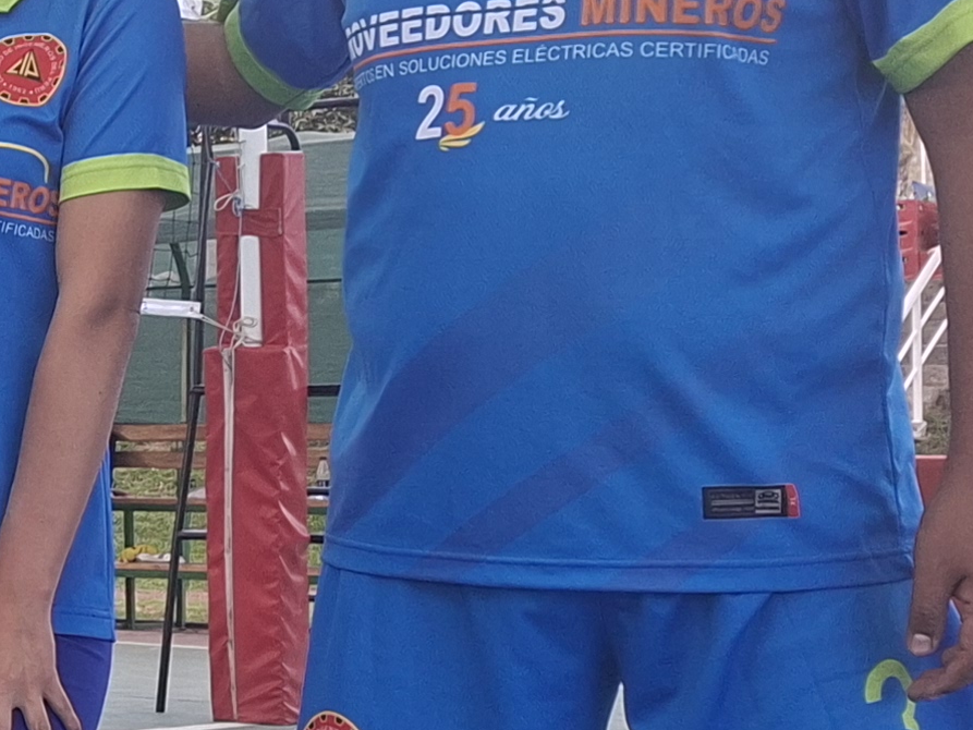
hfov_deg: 16.0
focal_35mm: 103
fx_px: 2896
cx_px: -811
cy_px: 366
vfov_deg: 14.4
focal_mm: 5.54
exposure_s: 1/120
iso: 80
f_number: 1.8
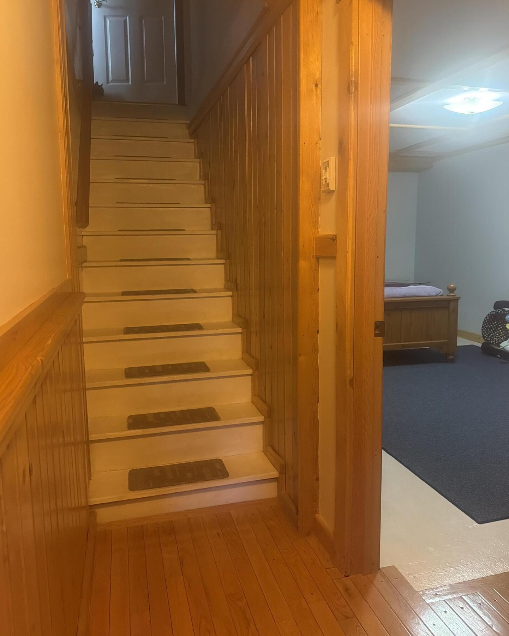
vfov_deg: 66.0
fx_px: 490
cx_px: 250
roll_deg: +0.9
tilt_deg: -8.1
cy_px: 306
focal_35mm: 26
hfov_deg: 54.9
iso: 500
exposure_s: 1/60
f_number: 1.78
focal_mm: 6.76
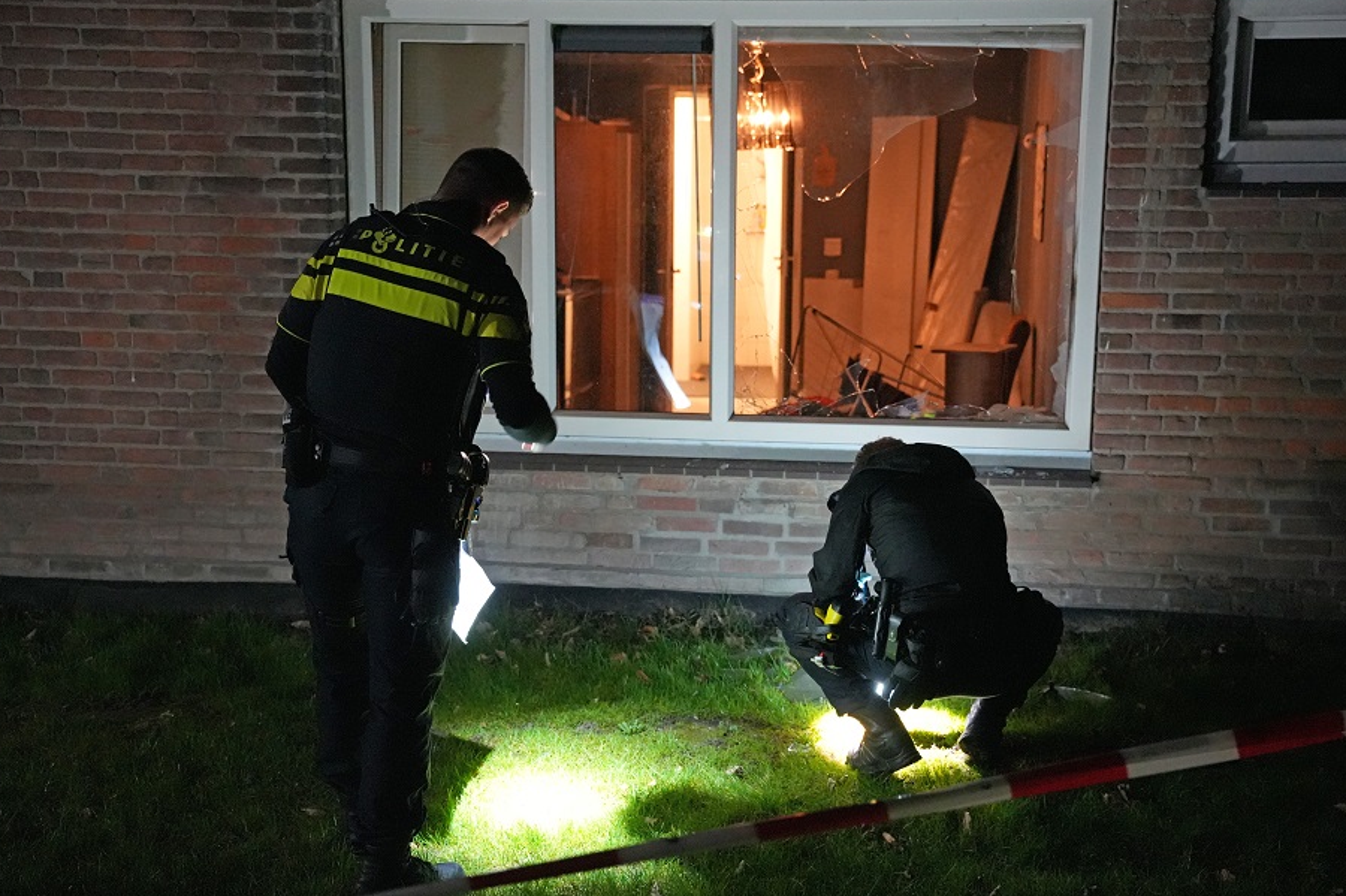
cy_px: 455
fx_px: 1881
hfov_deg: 39.4
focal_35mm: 50
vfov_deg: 26.8
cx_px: 701
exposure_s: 1/80
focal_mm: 45.3
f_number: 2.8
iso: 12800
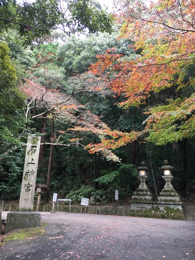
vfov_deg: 61.7
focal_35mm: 29
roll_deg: -1.6
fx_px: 218
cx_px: 98
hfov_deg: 48.2
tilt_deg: +18.2
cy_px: 130
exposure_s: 1/30
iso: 40
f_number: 2.2
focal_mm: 4.15
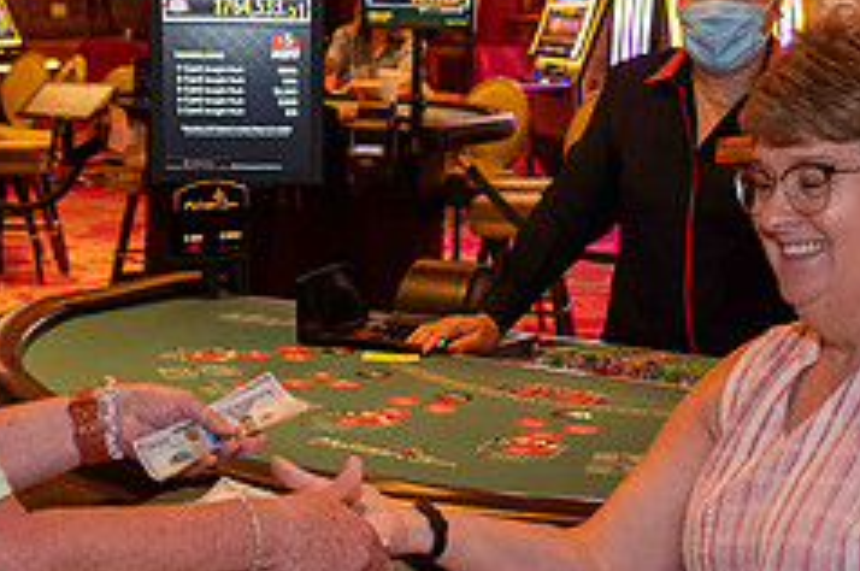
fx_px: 1980
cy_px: 524
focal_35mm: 83
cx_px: 419
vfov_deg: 16.2
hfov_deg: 24.5
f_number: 4.8
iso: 2200
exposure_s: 1/60
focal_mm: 32
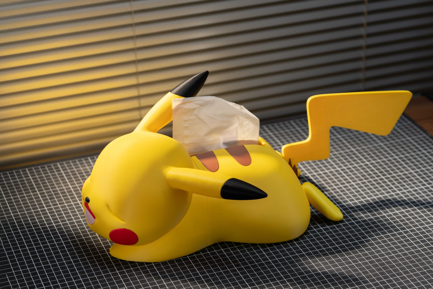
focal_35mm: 90
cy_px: 144
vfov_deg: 15.2
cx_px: 216
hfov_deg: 22.6
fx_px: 1082
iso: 100
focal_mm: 90
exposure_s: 1/100
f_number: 4.5
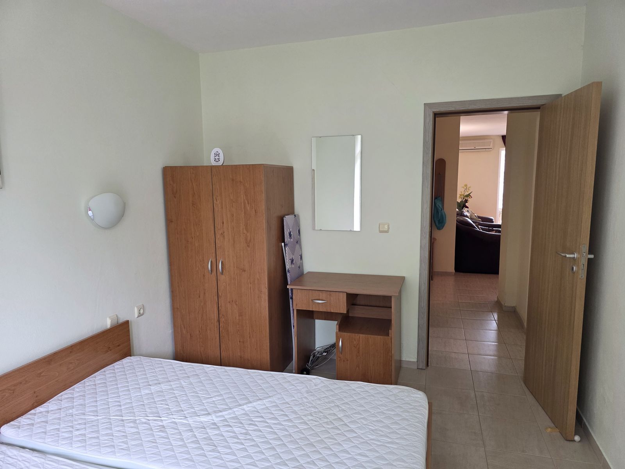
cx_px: 312
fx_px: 415
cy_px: 234
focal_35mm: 23
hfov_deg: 73.9
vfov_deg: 58.9
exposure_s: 1/100
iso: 200
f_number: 1.7
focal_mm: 6.3
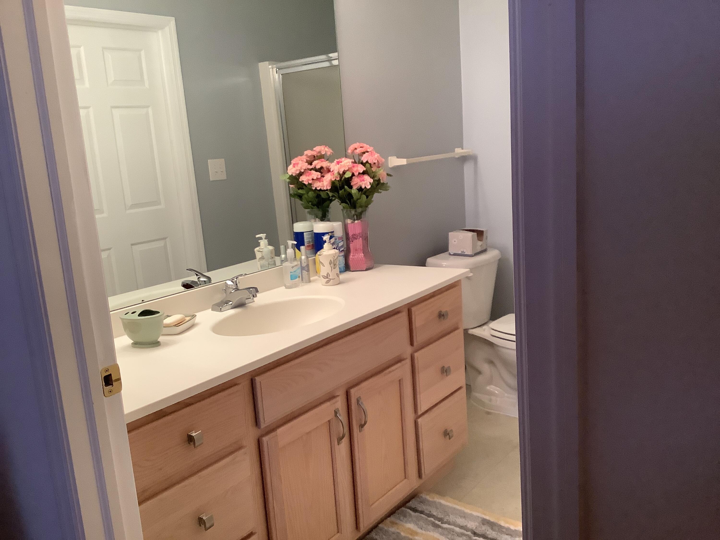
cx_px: 360
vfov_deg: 45.4
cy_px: 270
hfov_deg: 58.4
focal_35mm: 31
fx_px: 645
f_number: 2.4
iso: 250
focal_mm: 3.3
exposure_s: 1/60
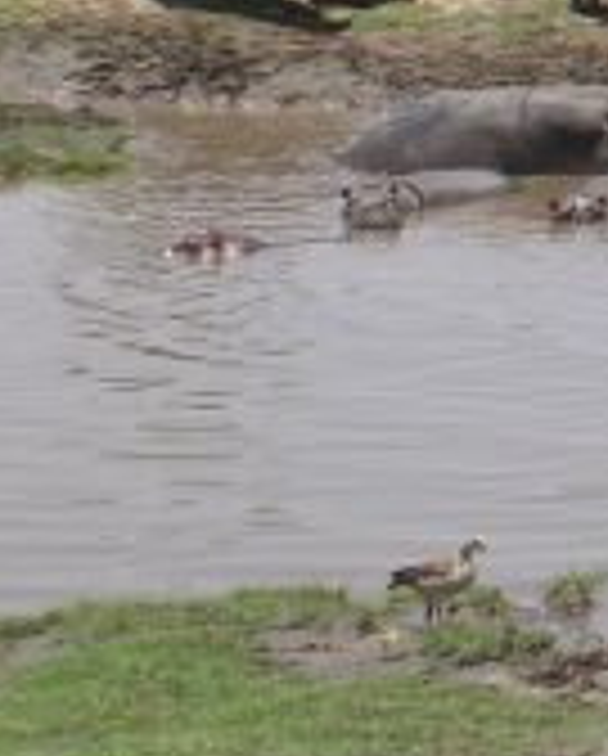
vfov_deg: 8.1
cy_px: -112
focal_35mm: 235
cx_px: 831
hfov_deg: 6.5
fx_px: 5272
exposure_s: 1/520
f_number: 3.9
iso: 50
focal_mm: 11.5
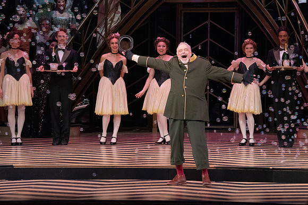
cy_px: 102
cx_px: 154
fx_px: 1711
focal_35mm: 200
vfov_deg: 6.9
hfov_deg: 10.3
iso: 12800
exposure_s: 1/400
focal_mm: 200
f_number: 16
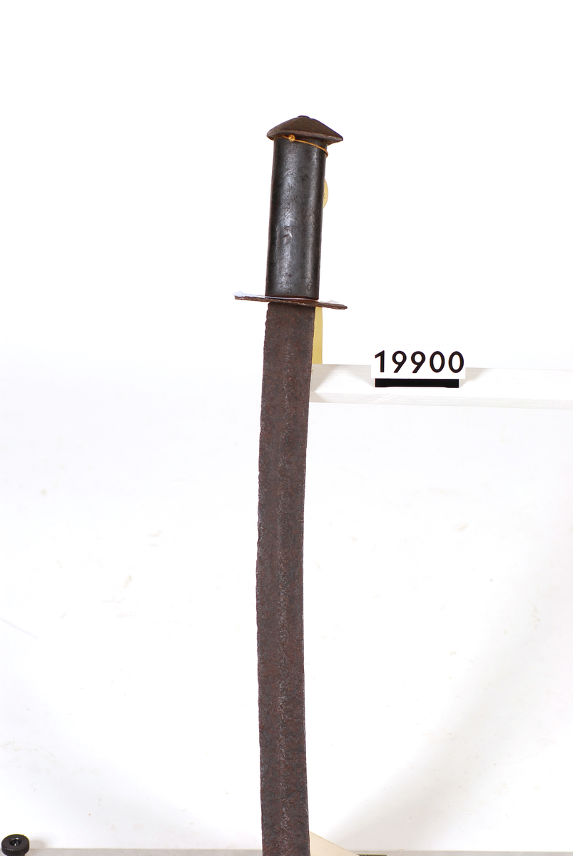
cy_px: 428
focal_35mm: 105
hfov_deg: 13.1
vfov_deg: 19.4
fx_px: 2500
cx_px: 286
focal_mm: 70
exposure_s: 1/60
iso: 100
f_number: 6.3
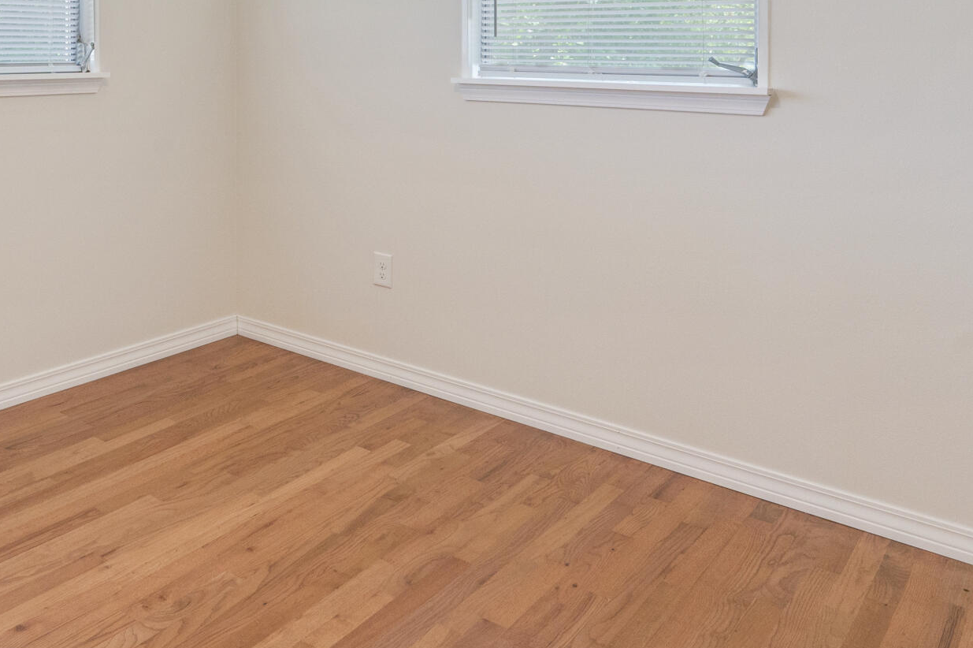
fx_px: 918
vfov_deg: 36.2
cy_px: 53
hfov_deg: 51.5
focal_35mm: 34
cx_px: 164
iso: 800
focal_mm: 14
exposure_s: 1/40
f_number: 9
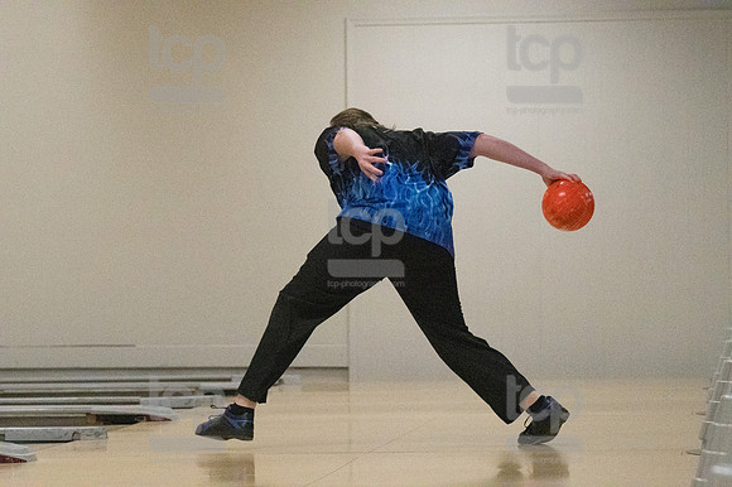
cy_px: 244
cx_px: 366
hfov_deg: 12.5
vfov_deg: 8.3
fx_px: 3353
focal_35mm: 165
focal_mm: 110
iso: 10000
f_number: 4
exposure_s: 1/1250
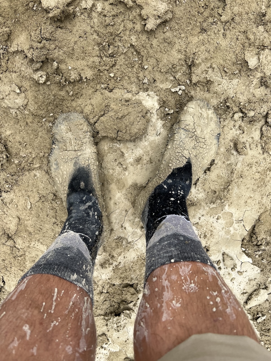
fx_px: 271
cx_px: 136
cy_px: 180
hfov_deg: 53.1
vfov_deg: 67.3
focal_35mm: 26
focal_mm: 5.7
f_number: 1.5
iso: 50
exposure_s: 1/1171
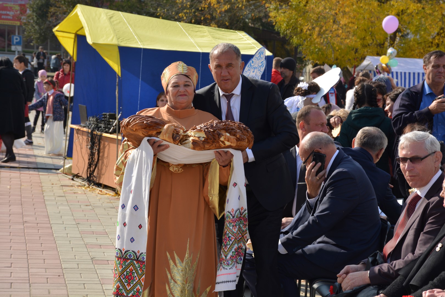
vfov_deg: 11.4
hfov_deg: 17.1
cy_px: 148
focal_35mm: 120
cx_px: 222
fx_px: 1483
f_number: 9
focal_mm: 80
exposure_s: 1/200
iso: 100
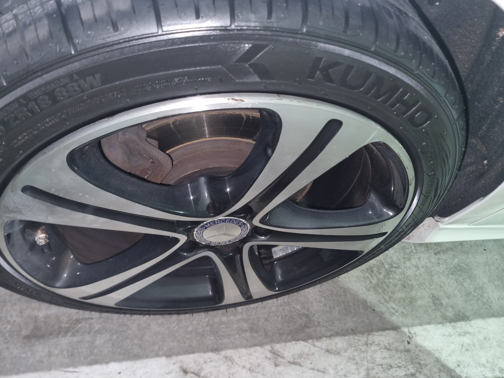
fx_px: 379
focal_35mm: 26
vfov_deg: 53.1
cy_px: 189
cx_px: 252
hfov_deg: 67.3
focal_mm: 5.4
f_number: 1.8
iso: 180
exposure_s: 1/10
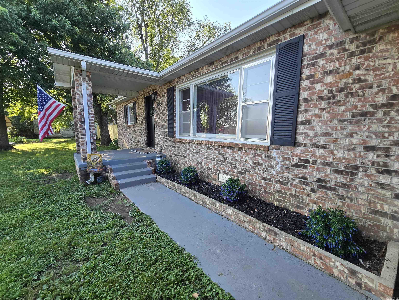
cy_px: 150
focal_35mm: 13
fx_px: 150
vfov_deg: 89.9
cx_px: 200
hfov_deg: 106.2
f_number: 2.2
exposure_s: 1/222
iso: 50
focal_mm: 2.2
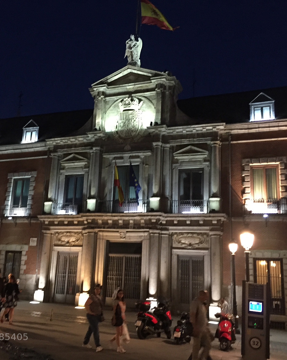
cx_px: 111
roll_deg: -4.2
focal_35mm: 38
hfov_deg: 38.9
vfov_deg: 47.9
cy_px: 179
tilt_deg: +15.5
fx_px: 404
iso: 250
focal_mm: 4.15
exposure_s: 1/17
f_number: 2.2
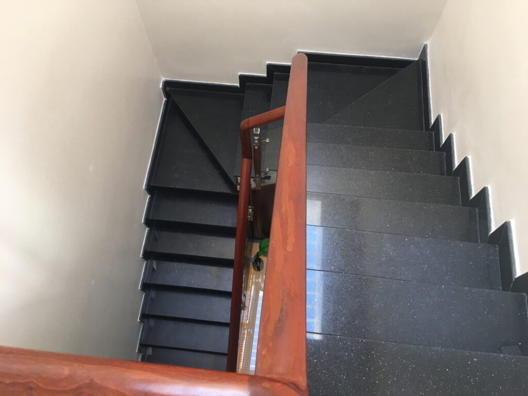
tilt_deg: -66.0
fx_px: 442
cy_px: 198
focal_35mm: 29
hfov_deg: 61.7
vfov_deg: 48.2
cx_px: 264
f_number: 2.2
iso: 50
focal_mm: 4.15
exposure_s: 1/33
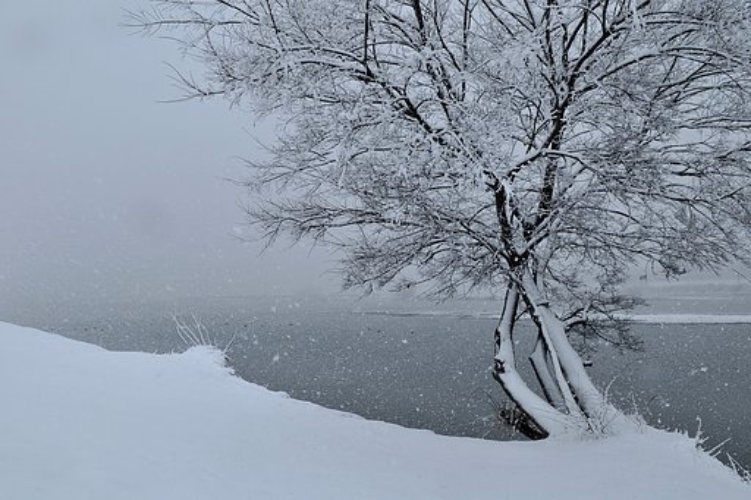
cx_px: 376
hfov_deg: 70.5
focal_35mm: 26
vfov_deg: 50.4
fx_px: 532
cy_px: 250
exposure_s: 1/400
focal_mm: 17
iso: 400
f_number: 8
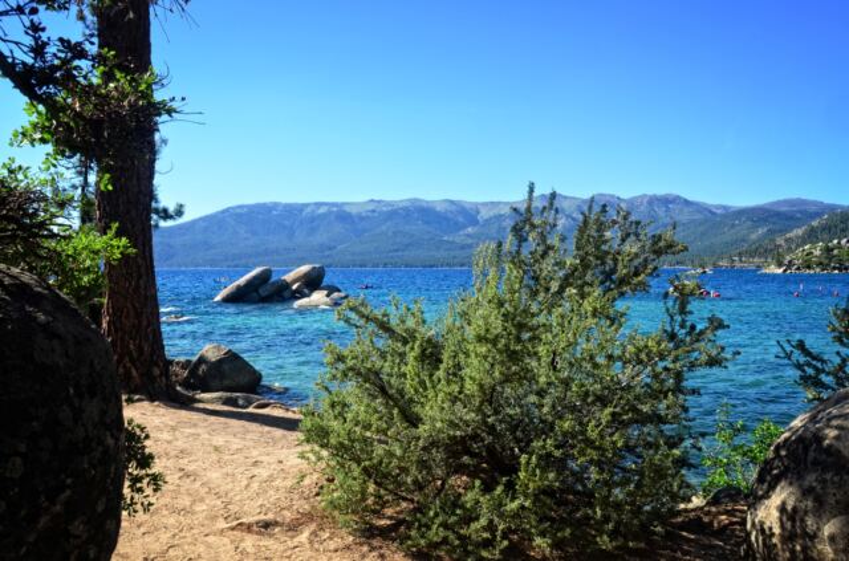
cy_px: 280
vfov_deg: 43.4
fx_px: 706
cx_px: 424
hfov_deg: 62.1
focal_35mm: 30
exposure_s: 1/100
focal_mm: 20
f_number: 16
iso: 200
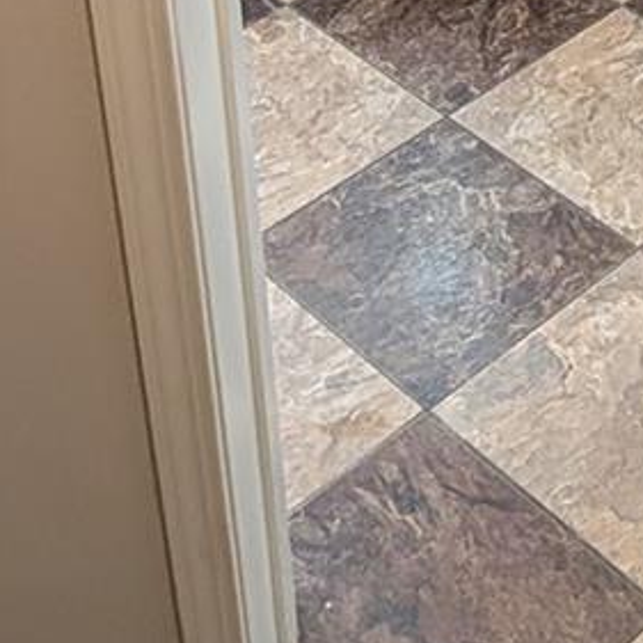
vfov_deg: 20.4
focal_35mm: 77
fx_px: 1618
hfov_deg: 22.2
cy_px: -211
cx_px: 519
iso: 168
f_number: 1.7
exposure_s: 1/60
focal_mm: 2.02
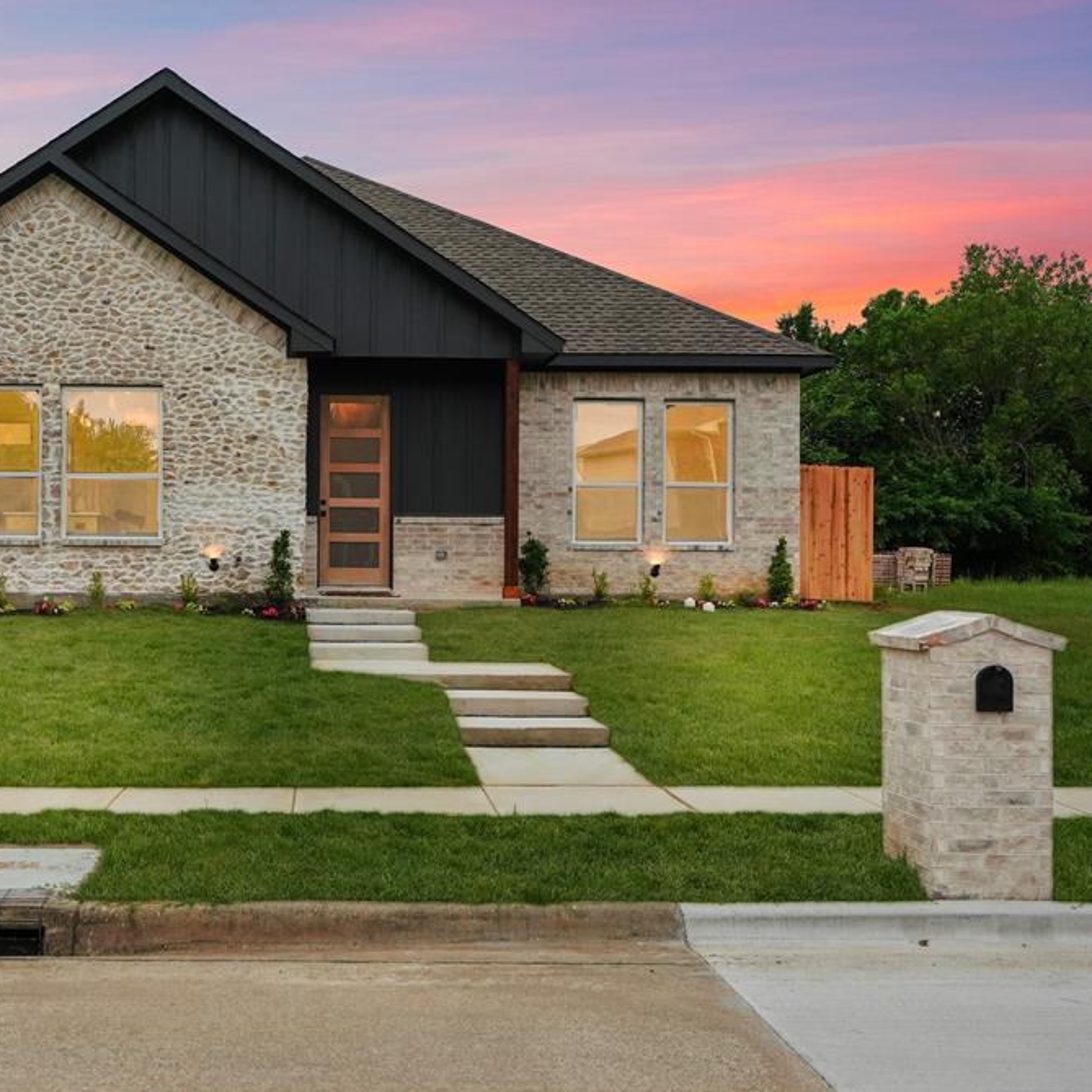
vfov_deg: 42.8
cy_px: 544
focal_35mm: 39
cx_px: 304
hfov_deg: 41.8
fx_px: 1392
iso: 640
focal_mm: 20.1
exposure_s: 1/320
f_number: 9
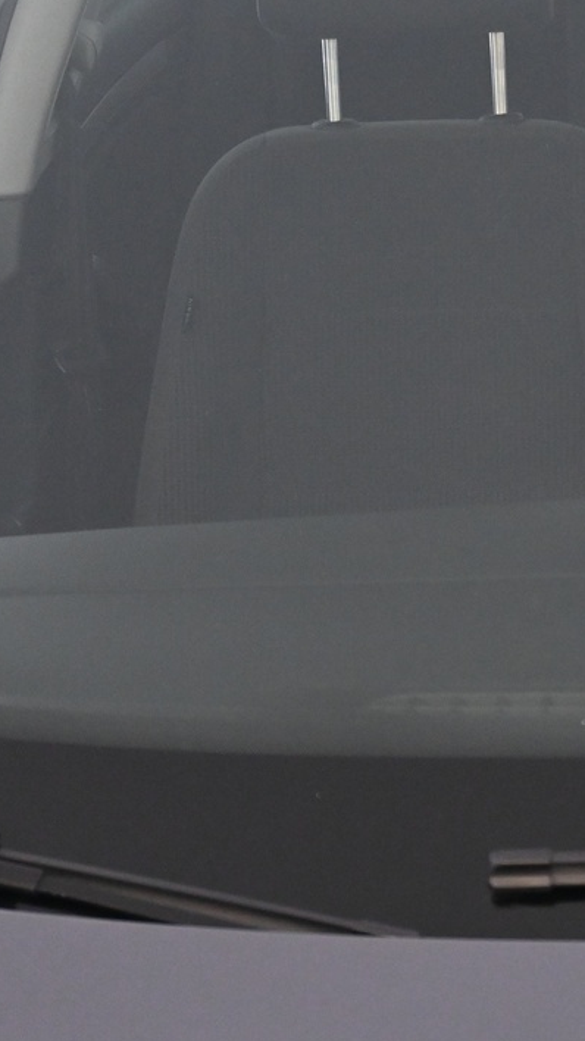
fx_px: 2875
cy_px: 456
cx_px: 783
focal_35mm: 104
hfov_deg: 11.3
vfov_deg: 20.5
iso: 1800
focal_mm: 29
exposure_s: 1/50
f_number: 4.8
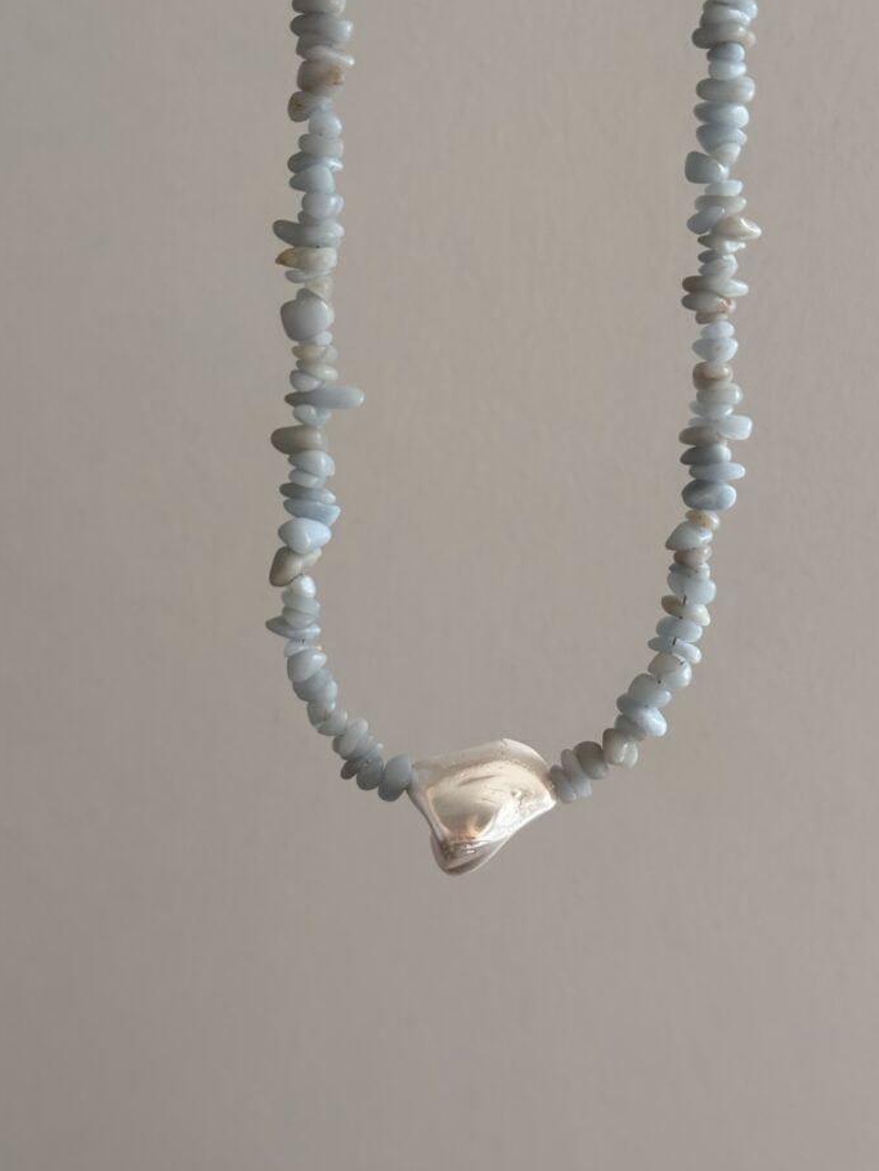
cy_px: 565
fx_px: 1827
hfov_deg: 27.0
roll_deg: -2.7
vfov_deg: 35.5
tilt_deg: -8.5
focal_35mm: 54
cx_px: 449
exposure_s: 1/121
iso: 64
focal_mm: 6.76
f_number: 1.78
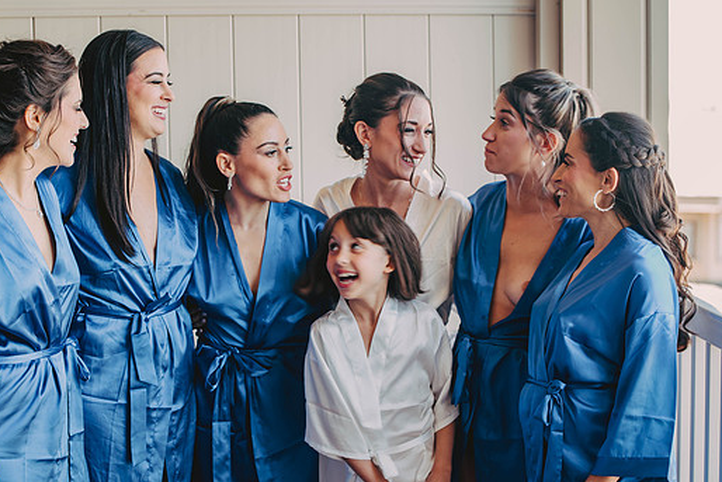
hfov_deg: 25.7
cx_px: 343
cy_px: 248
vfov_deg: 17.3
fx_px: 1585
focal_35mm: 79
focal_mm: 70
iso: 160
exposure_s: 1/50
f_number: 2.8
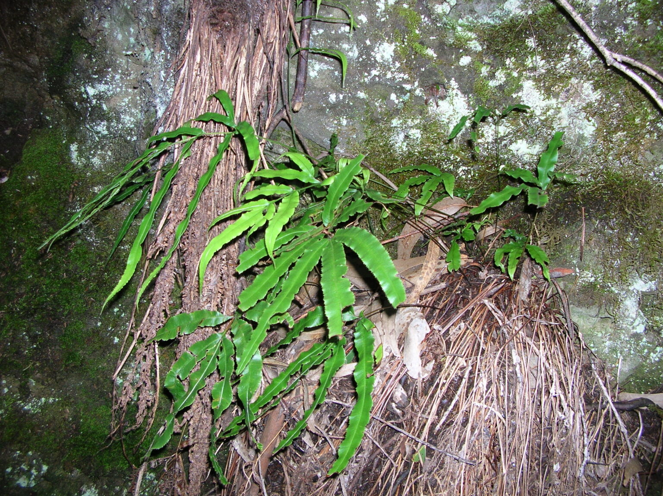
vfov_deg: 40.6
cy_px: 248
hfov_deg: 52.7
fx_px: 670
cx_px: 332
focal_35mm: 35
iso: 50
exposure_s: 1/60.1
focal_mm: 5.8
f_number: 2.8
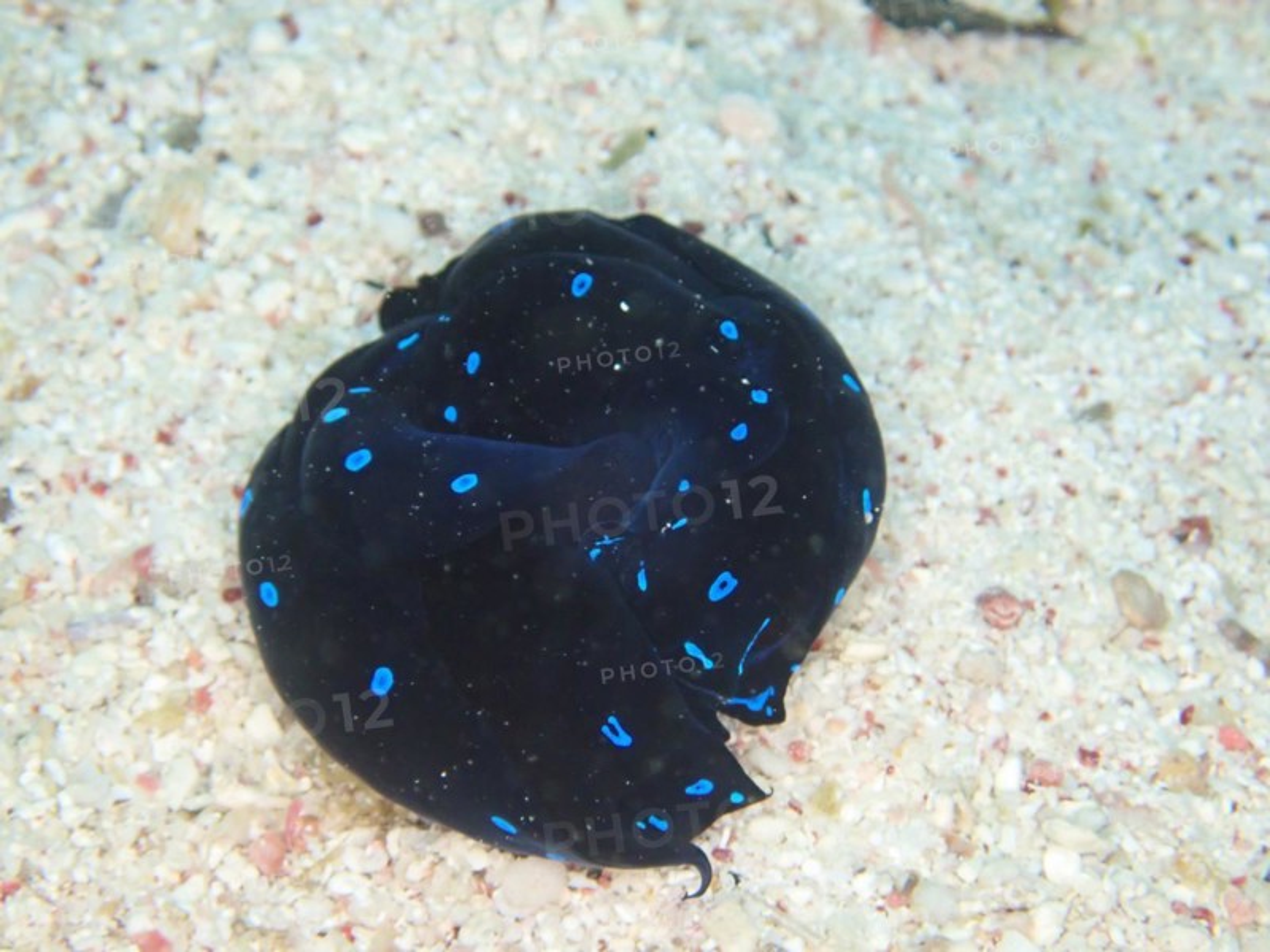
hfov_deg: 19.6
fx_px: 3669
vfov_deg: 14.8
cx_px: 635
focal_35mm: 100
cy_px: 476
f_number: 4.9
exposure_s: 1/400
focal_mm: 18
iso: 500
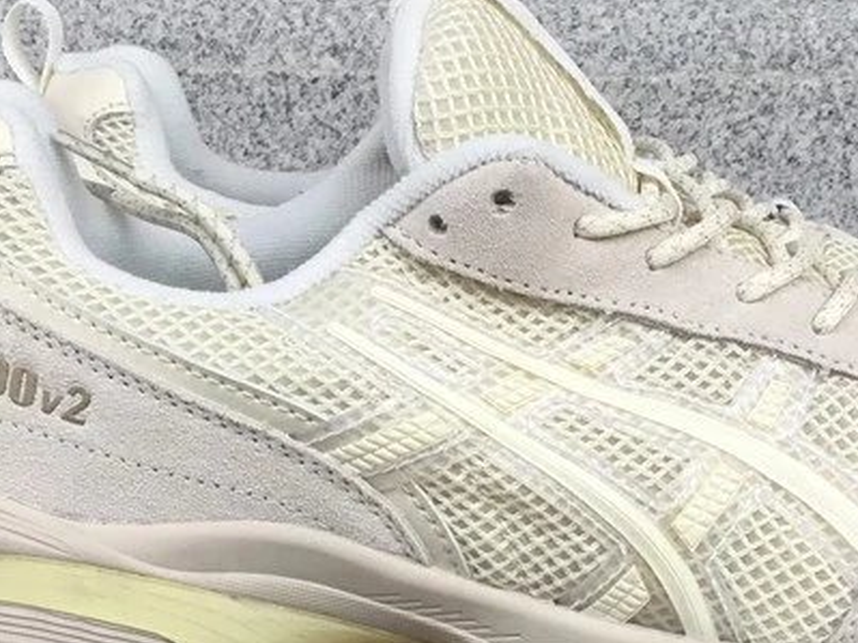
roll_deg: -0.3
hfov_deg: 27.7
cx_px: 553
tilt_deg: -20.1
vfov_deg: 20.4
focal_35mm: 70
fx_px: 1735
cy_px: 616
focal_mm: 3.3
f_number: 2.4
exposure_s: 1/247
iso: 25
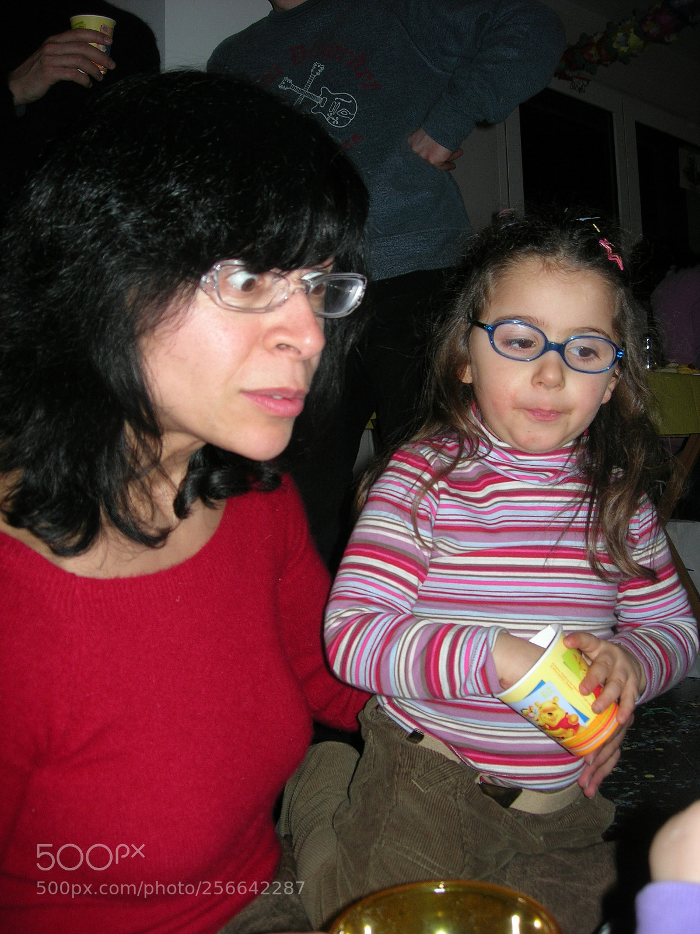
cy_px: 467
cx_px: 350
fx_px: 1025
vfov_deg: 49.0
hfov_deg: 37.7
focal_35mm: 38
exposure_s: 1/60.1
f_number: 2.8
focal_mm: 7.8
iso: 64
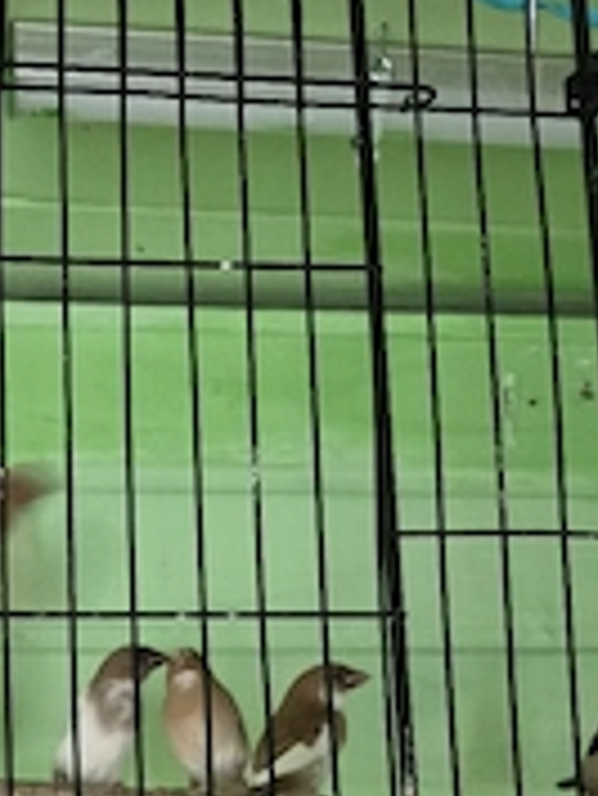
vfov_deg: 34.2
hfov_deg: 26.6
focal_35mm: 52
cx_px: 4
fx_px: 1196
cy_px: 756
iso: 640
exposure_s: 1/51
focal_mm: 5.4
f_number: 1.8
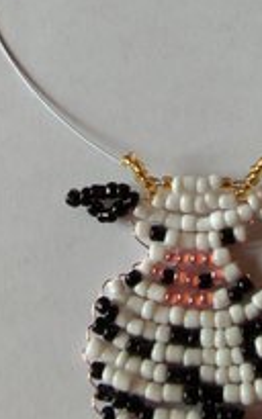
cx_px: 208
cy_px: 47
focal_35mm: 75
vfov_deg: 26.6
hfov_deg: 17.2
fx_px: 857
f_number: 3.4
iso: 80
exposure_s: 1/30
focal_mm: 5.2
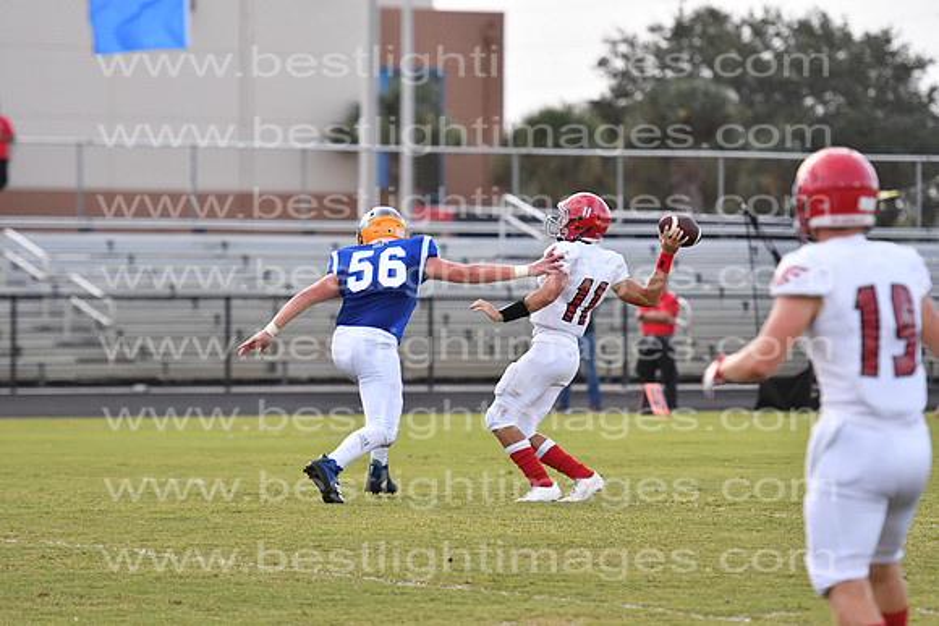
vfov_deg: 5.9
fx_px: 6066
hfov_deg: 8.9
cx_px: 470
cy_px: 313
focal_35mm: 232
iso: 1600
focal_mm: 155
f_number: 3.2
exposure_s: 1/1250
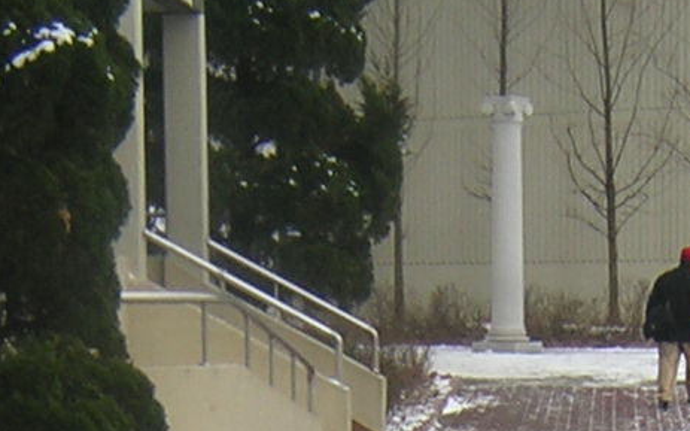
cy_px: 674
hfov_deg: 15.7
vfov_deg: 9.6
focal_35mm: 132
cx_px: 569
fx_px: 2481
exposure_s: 1/153
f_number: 2.6
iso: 100
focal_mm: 4.7
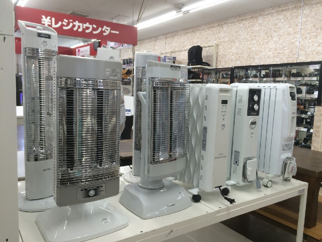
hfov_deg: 61.7
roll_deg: -2.3
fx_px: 270
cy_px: 121
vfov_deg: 48.2
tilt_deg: -8.5
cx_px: 161
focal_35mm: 29
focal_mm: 4.15
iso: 40
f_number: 2.2
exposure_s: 1/60
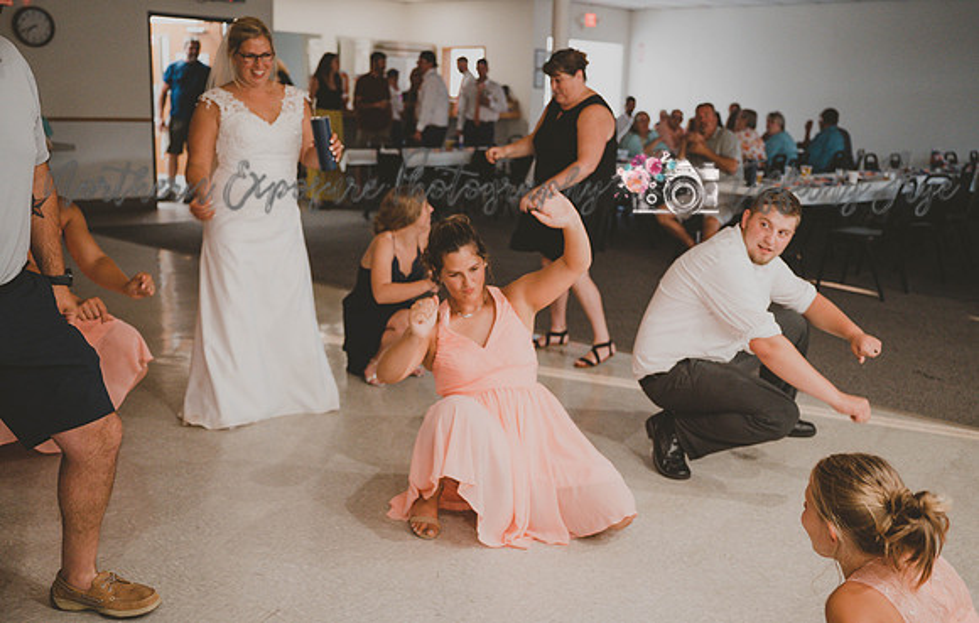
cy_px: 279
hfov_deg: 50.7
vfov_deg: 33.5
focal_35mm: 39
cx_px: 517
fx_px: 1033
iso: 3200
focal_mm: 36
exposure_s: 1/100
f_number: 2.8
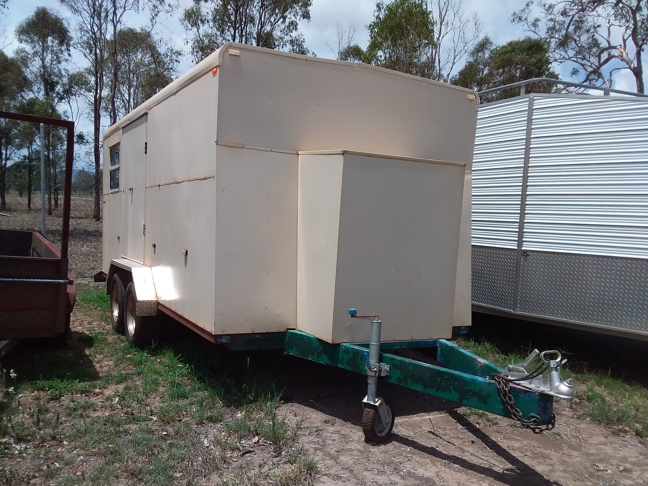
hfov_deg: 58.3
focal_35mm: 31
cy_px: 266
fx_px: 580
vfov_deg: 45.4
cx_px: 298
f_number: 1.9
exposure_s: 1/2868
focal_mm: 2.91
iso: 40
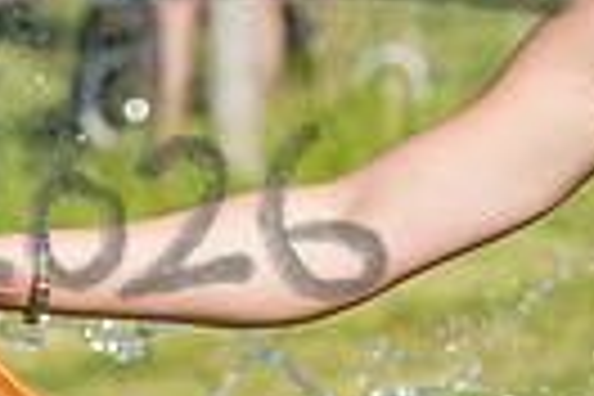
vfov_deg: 3.4
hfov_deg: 5.0
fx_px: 6649
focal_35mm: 403
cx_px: -628
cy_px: -221
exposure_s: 1/1600
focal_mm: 79
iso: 200
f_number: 4
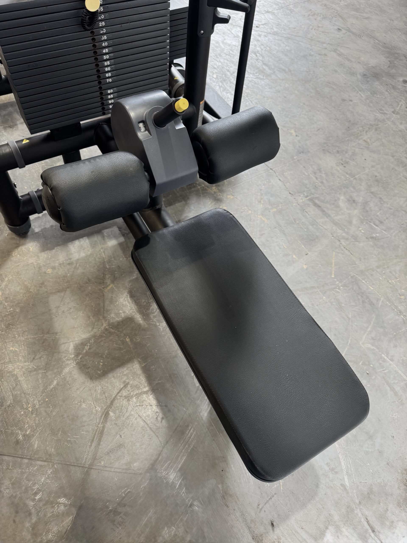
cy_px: 272
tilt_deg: -58.0
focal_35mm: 24
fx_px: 376
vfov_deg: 71.6
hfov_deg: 56.8
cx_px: 204
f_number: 1.78
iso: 200
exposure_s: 1/76
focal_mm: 6.76
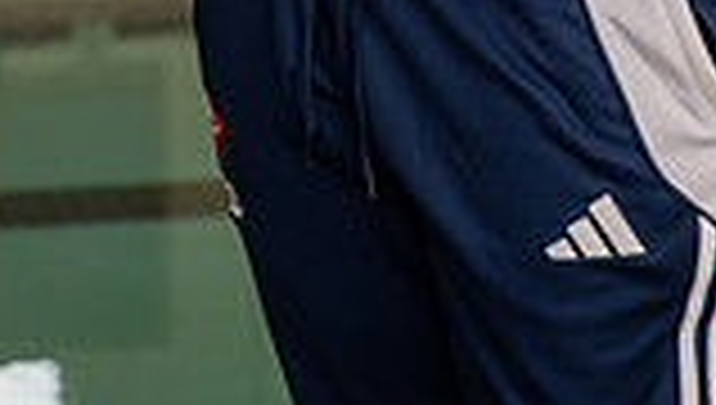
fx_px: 3936
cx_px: 369
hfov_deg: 10.4
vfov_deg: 5.7
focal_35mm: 207
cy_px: -522
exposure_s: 1/250
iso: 640
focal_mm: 70
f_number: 7.1
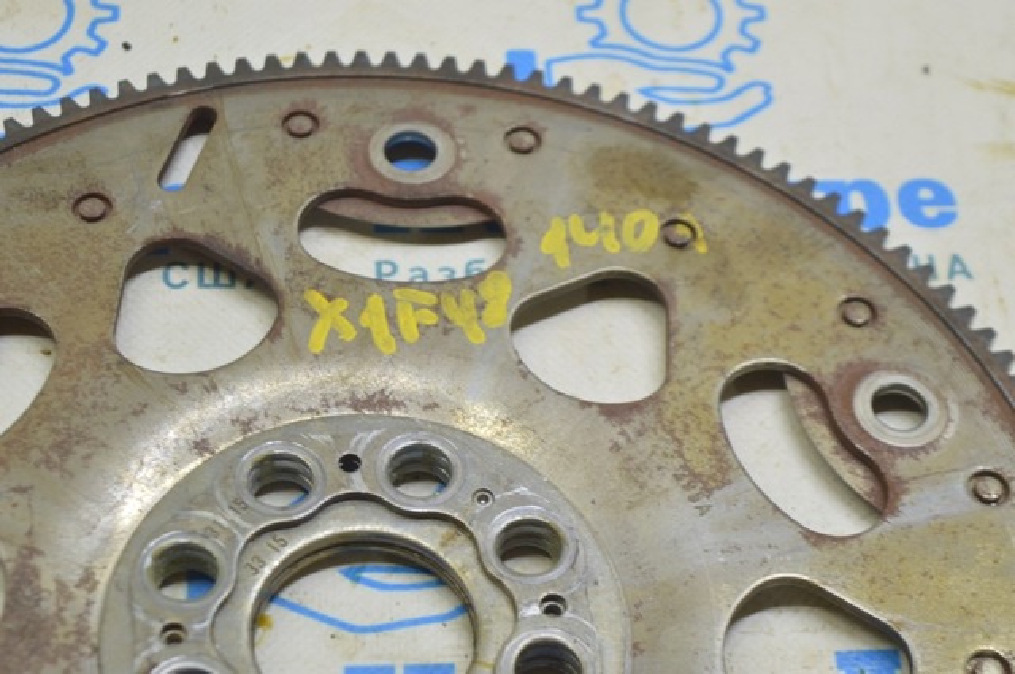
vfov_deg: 16.5
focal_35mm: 82
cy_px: 337
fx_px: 2323
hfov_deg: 24.6
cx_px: 508
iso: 400
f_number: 5.6
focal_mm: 55
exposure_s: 1/20
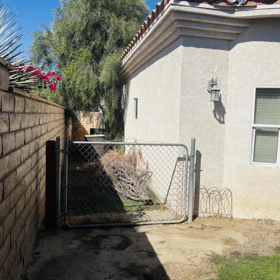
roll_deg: -2.0
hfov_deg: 52.4
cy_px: 139
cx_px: 153
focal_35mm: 31
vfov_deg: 52.5
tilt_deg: -4.4
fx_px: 284
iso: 50
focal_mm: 5.96
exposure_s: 1/6711
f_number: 1.6
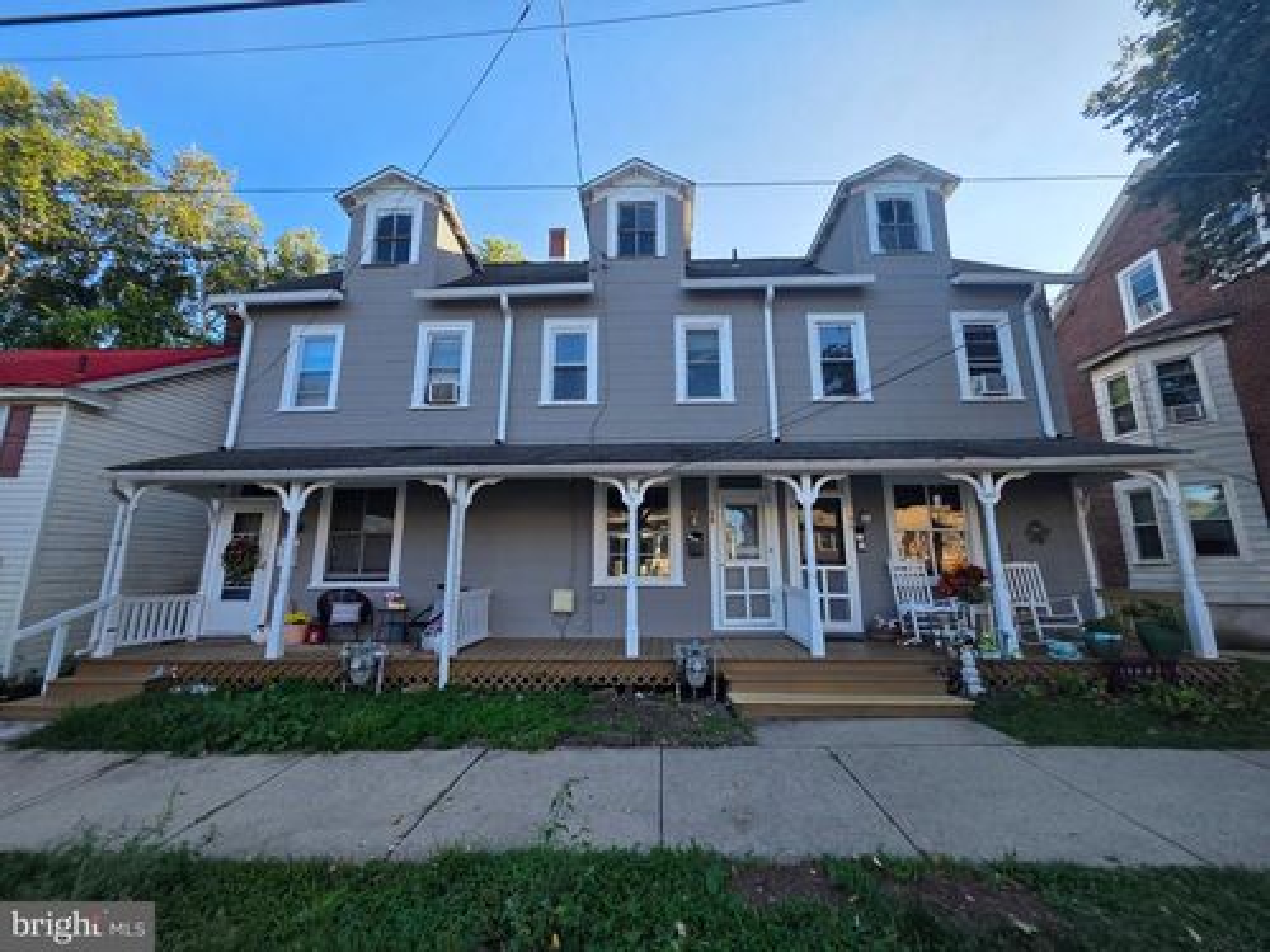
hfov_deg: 106.2
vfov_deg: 89.9
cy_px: 476
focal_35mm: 13
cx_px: 635
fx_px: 477
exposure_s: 1/538
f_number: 1.9
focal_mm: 2.2
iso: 40
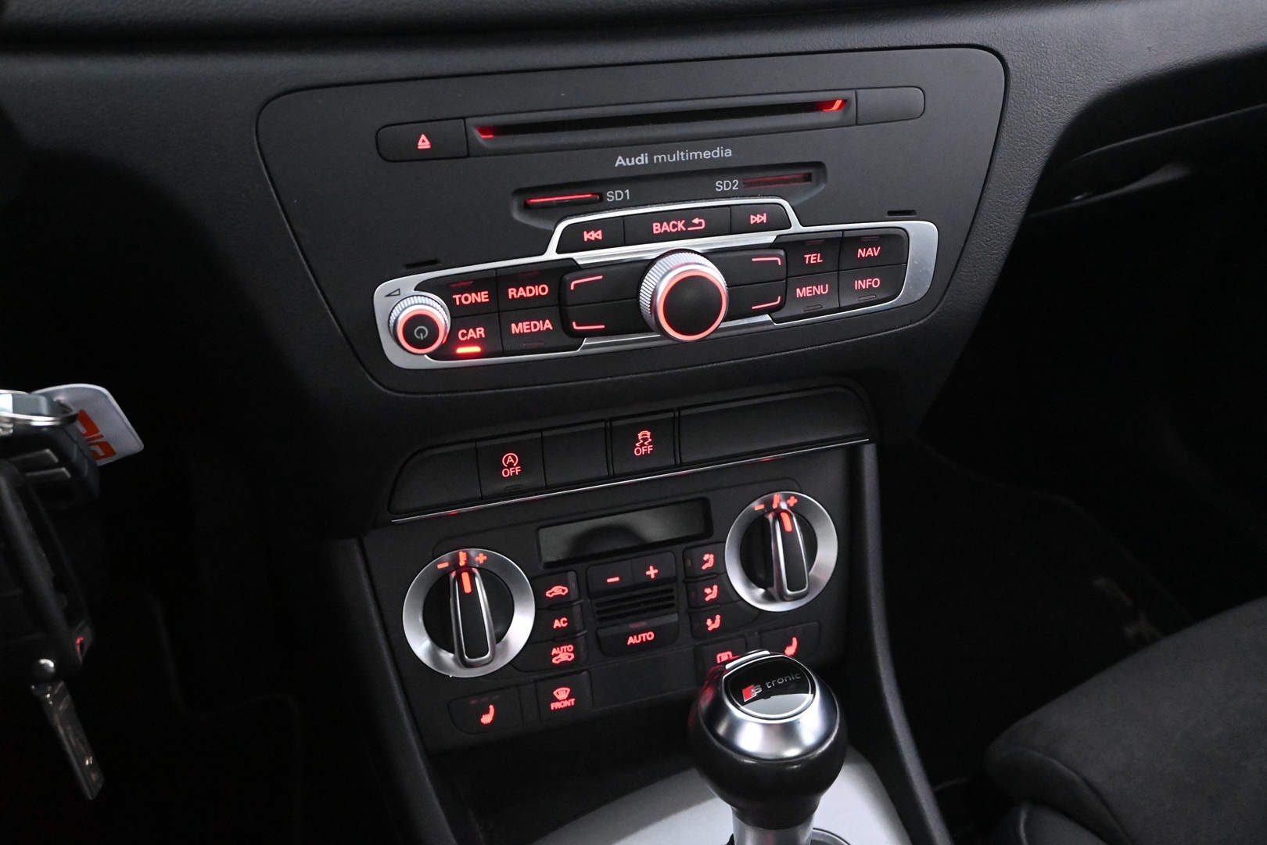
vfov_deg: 44.6
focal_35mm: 29
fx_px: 1029
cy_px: 422
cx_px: 634
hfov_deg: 63.2
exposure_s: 1/30
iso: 11400
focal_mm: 19.5
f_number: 4.5
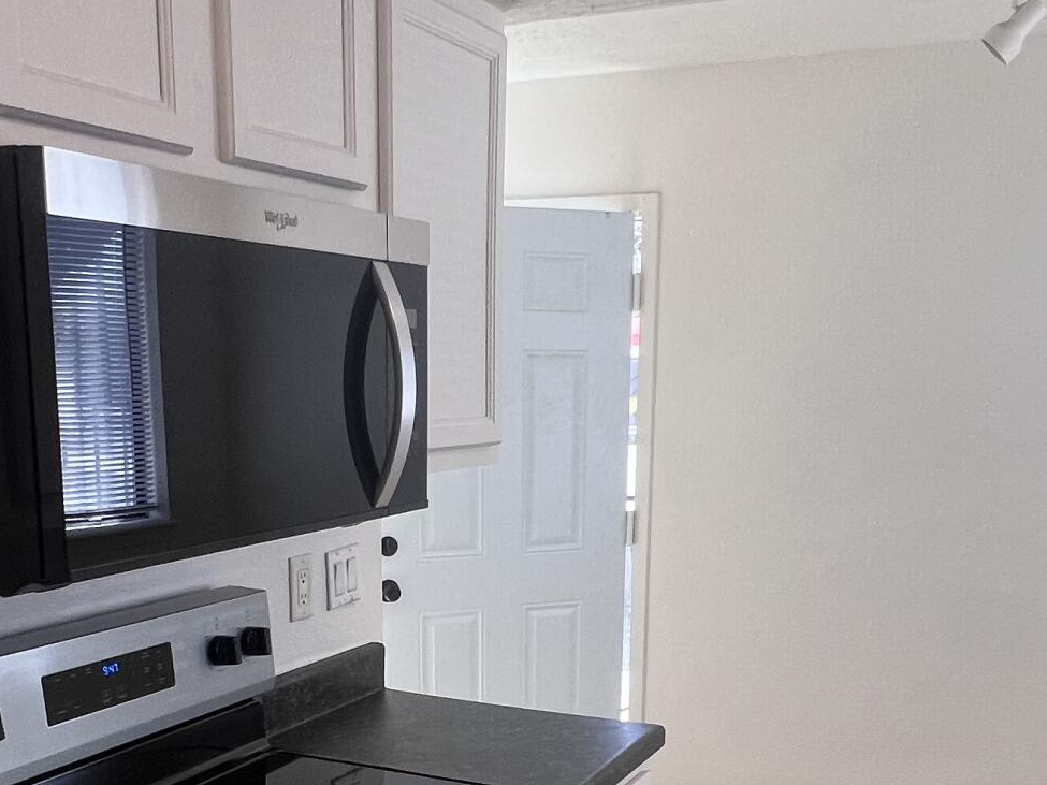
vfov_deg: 34.4
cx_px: 507
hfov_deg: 46.8
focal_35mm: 40
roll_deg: -0.8
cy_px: 671
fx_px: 1210
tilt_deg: -13.8
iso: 100
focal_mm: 1.57
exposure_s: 1/120
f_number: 1.8
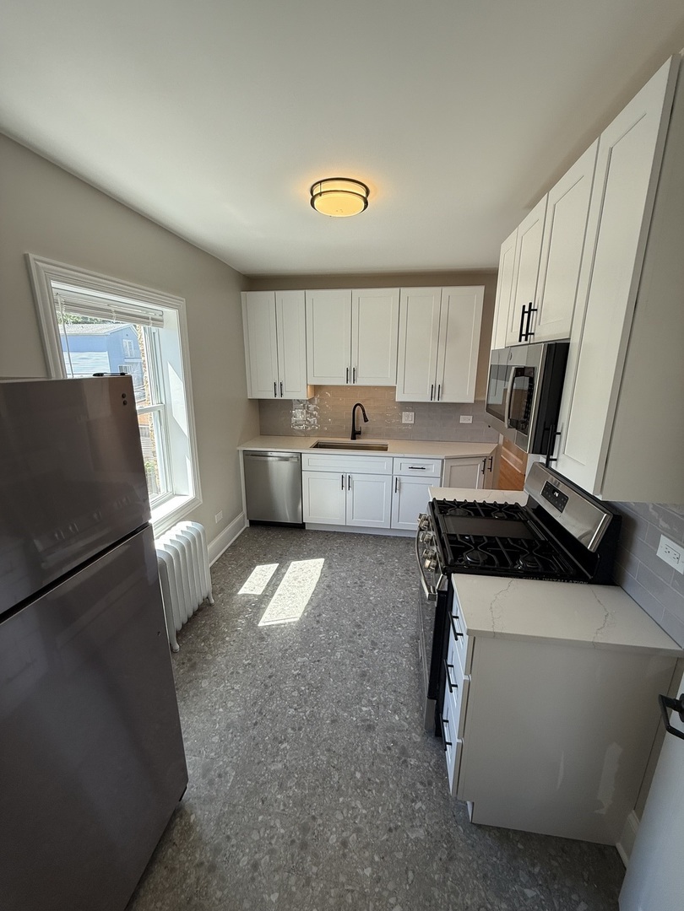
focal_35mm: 14
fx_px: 369
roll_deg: +0.0
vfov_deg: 102.1
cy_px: 456
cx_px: 342
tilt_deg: -12.4
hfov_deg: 85.7
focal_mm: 2.22
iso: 64
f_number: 2.2
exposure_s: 1/203
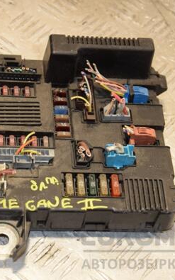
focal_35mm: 116
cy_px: 140
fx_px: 885
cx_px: 68
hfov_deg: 11.3
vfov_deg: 18.0
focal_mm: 50
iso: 800
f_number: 6.3
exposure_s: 1/200
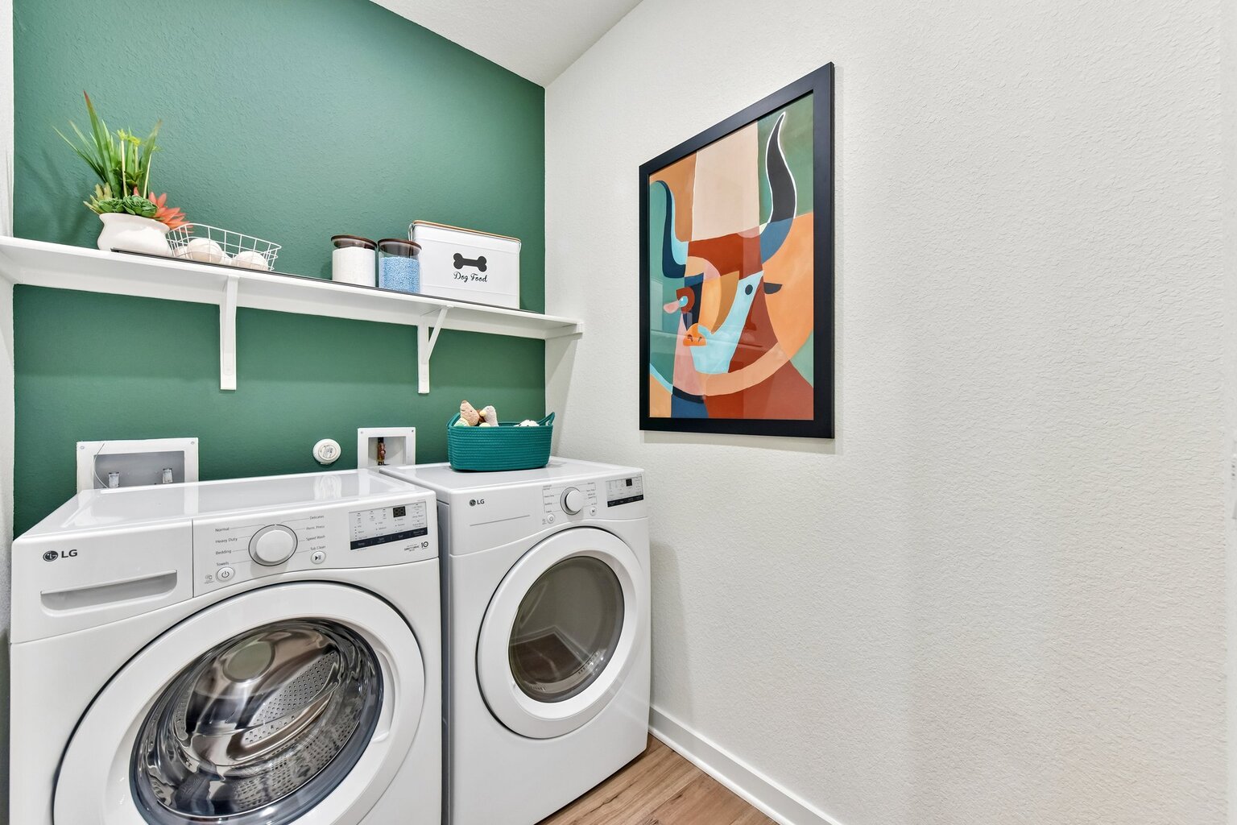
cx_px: 618
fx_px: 481
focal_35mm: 14
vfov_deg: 81.2
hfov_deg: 104.3
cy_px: 412
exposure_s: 1/15
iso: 400
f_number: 8
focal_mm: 14
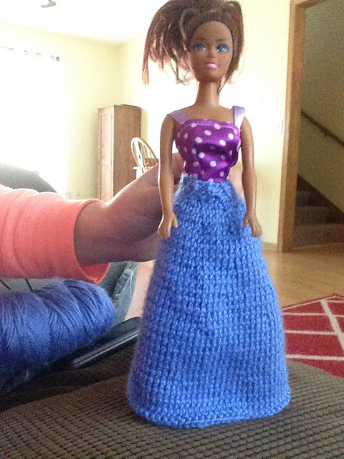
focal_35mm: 35
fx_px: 464
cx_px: 172
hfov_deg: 40.7
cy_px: 230
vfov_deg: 52.6
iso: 500
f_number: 2.4
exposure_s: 1/15
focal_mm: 2.18
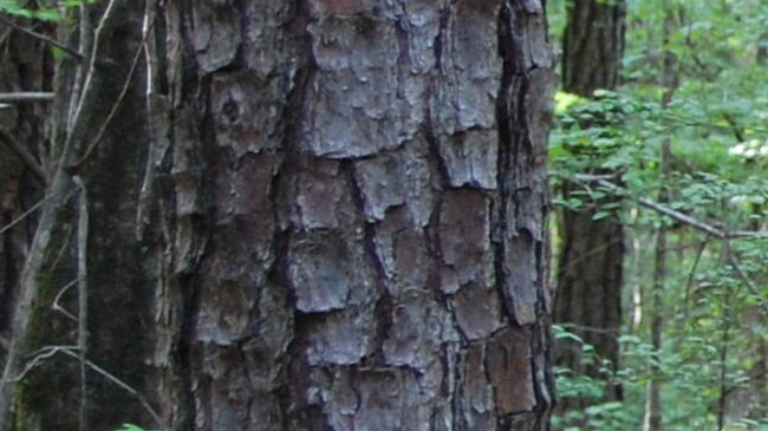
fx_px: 4723
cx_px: 1670
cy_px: 246
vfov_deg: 5.2
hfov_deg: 8.7
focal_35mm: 232
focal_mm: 32
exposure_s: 1/30
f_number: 4.5
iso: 720
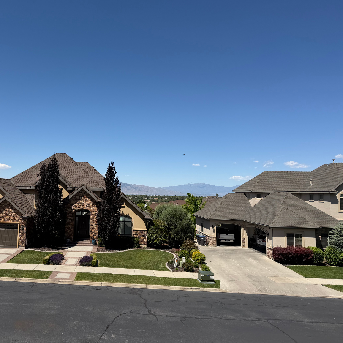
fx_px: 325
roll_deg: -1.5
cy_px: 168
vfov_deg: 55.6
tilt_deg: +3.2
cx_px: 112
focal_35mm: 29
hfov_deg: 54.4
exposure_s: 1/6711
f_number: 1.78
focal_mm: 6.76
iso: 80
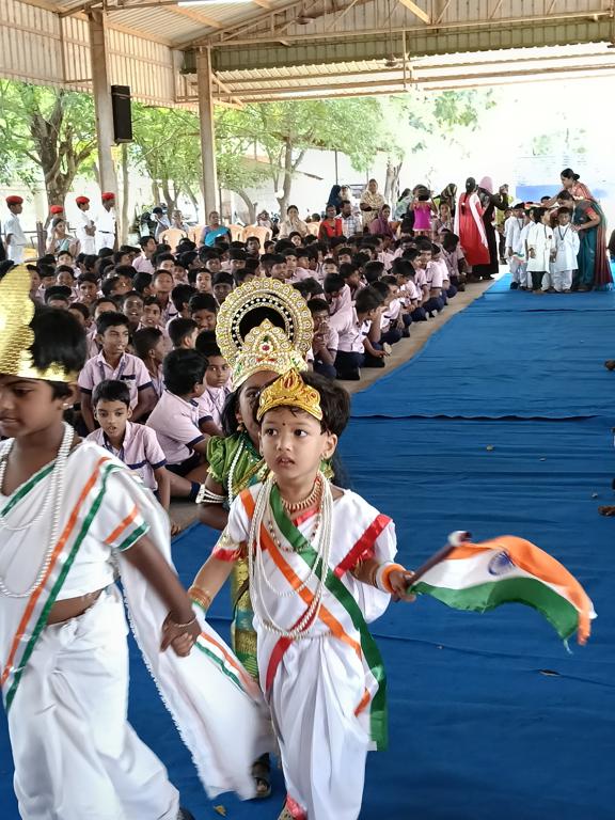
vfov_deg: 42.1
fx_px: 1066
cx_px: 308
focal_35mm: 45
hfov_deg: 32.2
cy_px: 410
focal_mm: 3.98
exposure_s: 1/50
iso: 250
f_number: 1.8
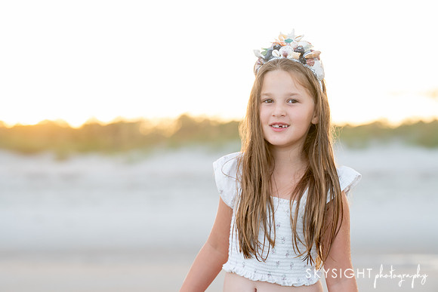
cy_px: 146
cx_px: 219
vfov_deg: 8.9
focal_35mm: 155
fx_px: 1886
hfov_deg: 13.2
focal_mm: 155
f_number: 5.6
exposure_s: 1/60
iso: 640
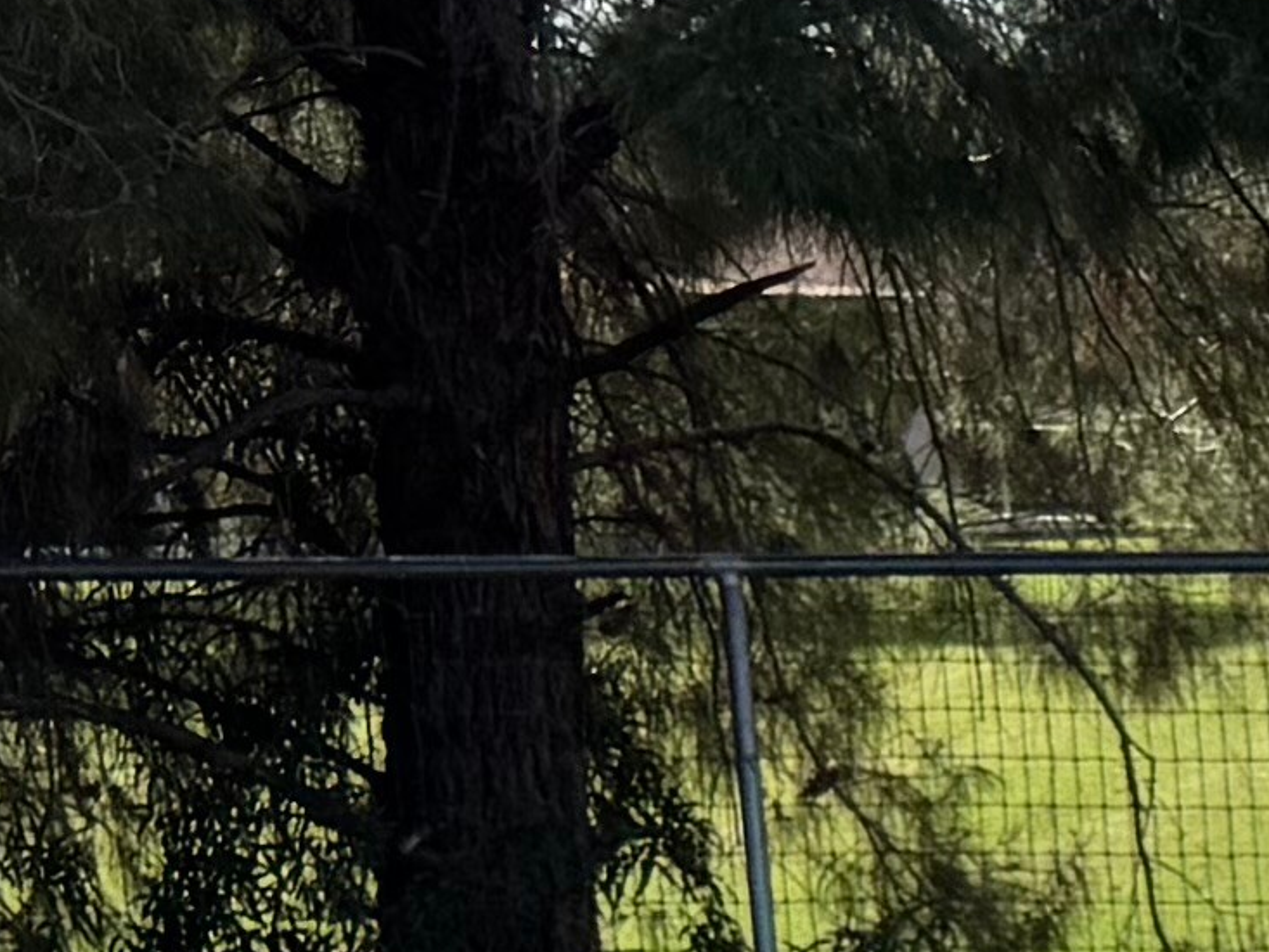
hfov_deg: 8.8
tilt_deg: -18.7
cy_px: 2602
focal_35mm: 187
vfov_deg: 7.3
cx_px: 3748
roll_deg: -1.2
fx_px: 6856
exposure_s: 1/3247
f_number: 1.78
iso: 80
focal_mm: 6.76
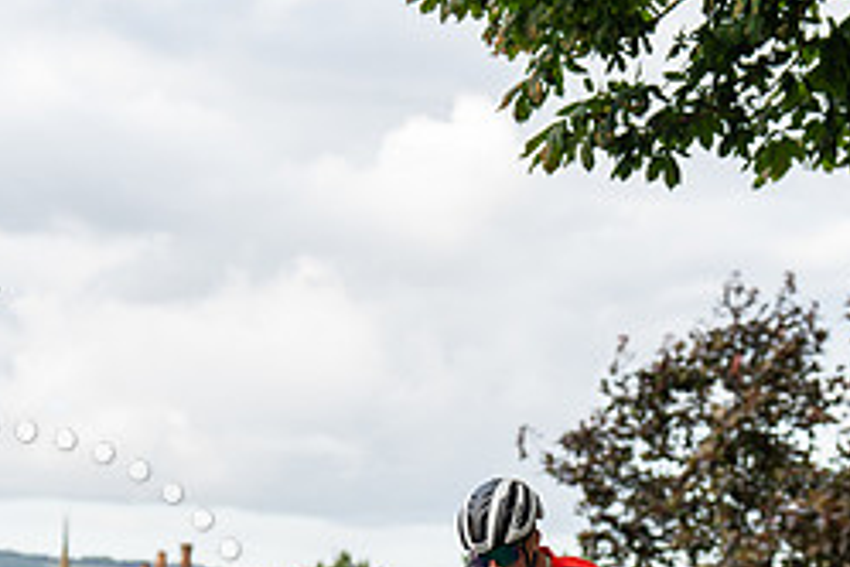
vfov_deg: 7.8
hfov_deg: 11.7
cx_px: 515
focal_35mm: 175
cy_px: 565
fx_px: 4132
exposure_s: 1/800
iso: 400
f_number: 3.5
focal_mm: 75
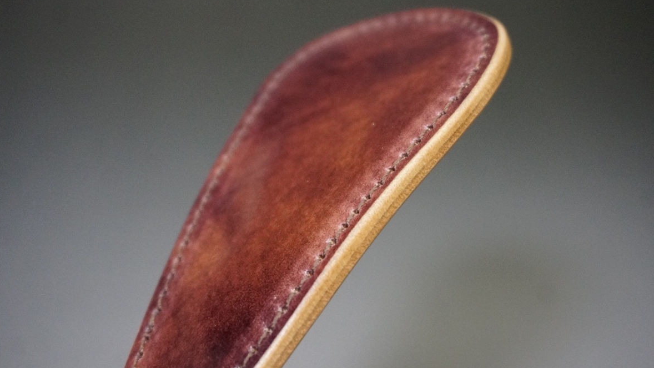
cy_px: 173
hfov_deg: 41.7
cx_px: 330
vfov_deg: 24.2
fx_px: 859
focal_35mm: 50
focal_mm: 31
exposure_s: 1/125
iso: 3200
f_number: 5
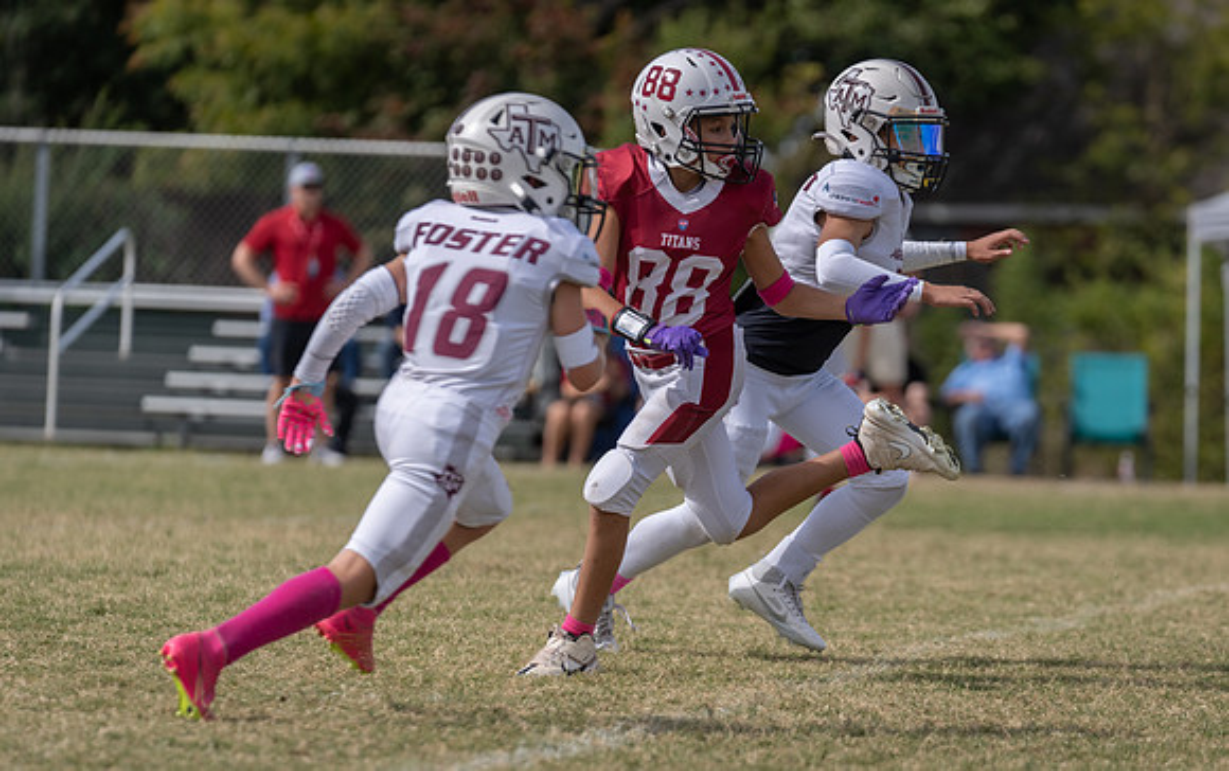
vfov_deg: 5.2
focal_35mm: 253
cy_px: 509
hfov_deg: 8.3
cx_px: 764
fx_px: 8485
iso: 100
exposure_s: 1/2000
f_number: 3.5
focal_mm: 200
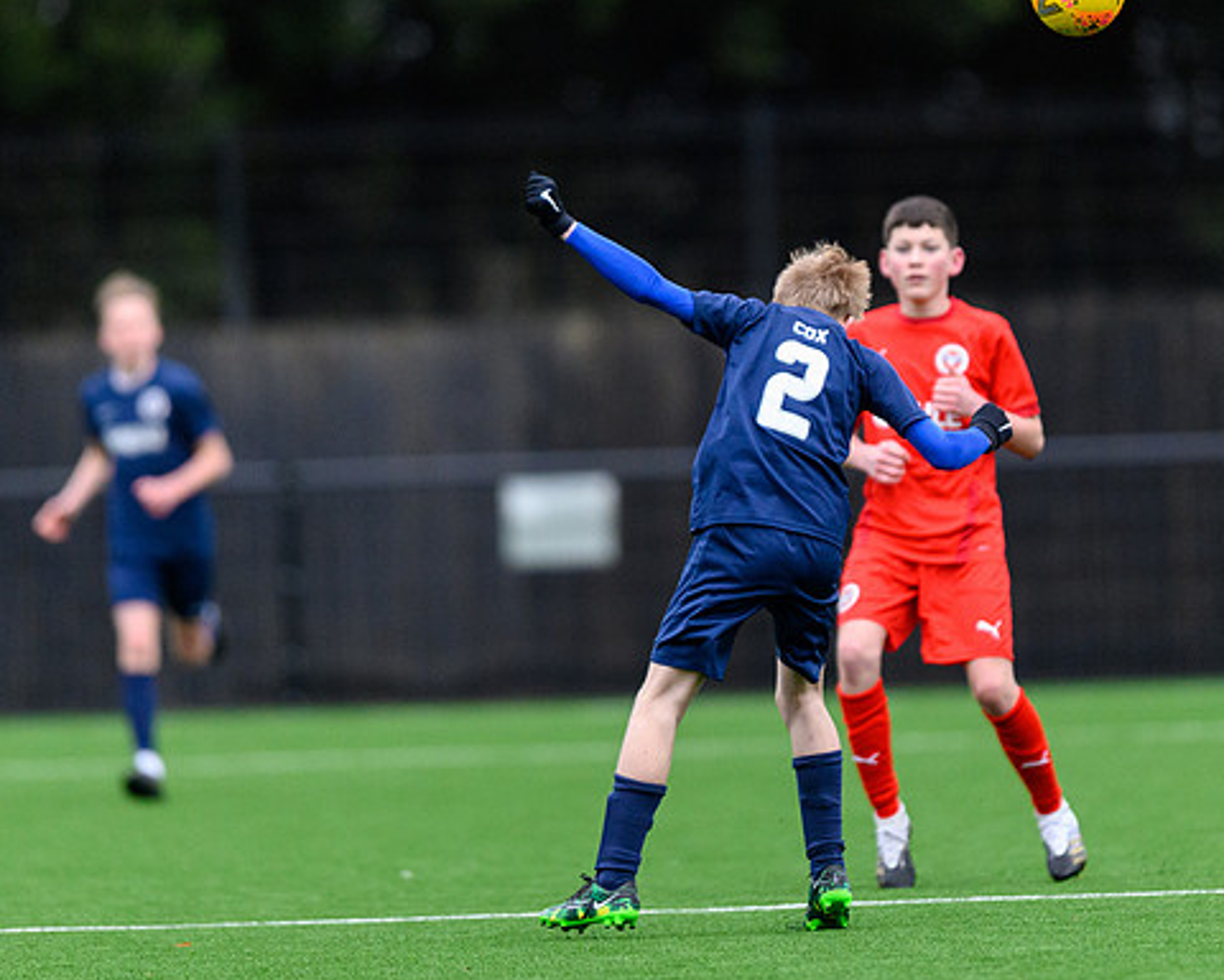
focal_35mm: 636
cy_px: 514
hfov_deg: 3.0
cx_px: 715
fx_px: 23040
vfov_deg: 2.4
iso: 4500
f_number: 2.8
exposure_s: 1/2000
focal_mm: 400
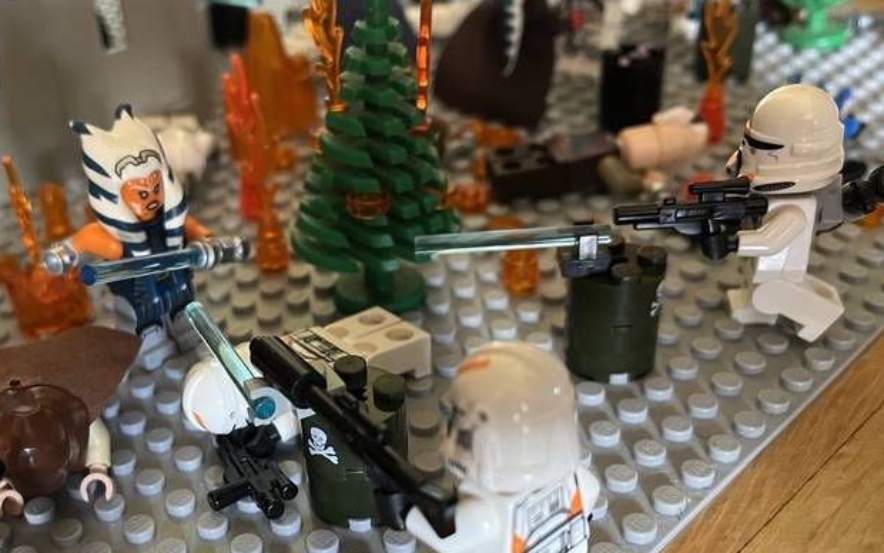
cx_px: 292
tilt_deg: -34.7
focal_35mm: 40
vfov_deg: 31.6
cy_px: 398
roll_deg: +6.8
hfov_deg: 48.4
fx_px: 964
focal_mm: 5.1
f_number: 1.6
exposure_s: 1/53
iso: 500
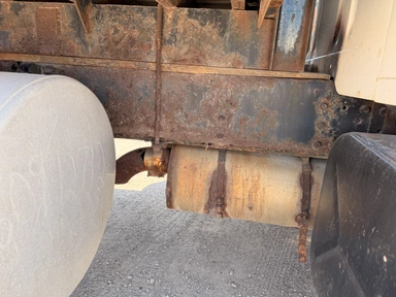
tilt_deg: -9.1
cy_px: 145
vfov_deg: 54.9
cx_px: 197
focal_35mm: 25
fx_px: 286
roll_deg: -2.5
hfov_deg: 69.4
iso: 100
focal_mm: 6.76
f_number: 1.78
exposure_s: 1/372
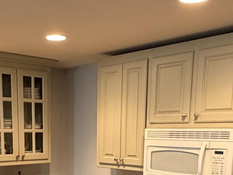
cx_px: 78
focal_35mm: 57
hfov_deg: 33.5
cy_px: 217
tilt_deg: -13.1
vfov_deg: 23.2
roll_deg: -0.8
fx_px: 384
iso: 640
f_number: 2.2
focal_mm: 2.22
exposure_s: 1/60
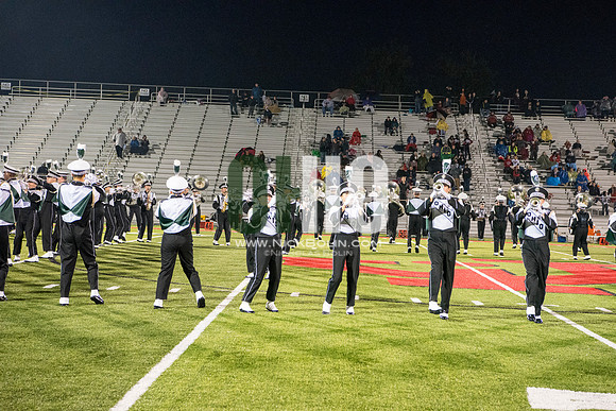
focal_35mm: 70
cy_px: 206
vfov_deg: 19.5
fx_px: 1198
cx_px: 308
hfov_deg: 28.8
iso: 5000
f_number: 5.6
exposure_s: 1/200
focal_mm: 70
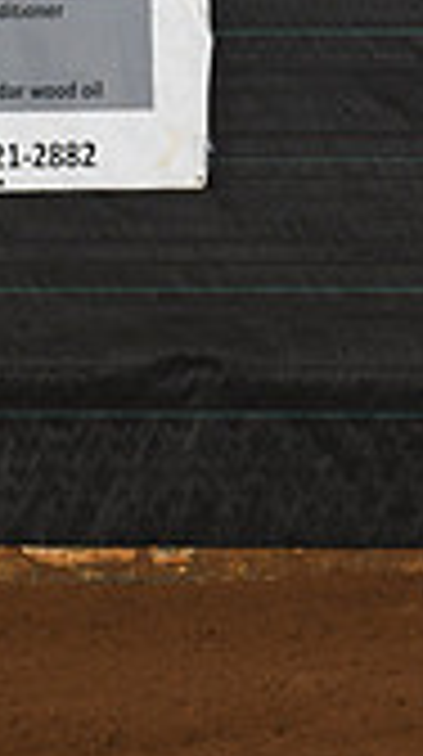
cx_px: 1174
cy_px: 209
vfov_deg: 2.7
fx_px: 15976
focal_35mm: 798
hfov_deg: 1.5
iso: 800
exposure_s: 1/250
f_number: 6.3
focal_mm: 220
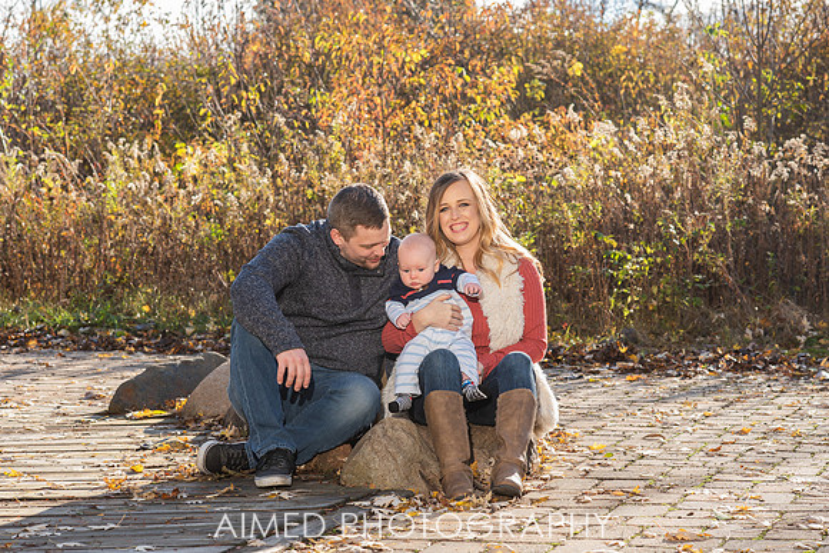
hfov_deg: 23.3
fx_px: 2010
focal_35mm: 87
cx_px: 426
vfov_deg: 15.7
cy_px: 269
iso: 250
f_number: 7.1
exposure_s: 1/200
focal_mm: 85
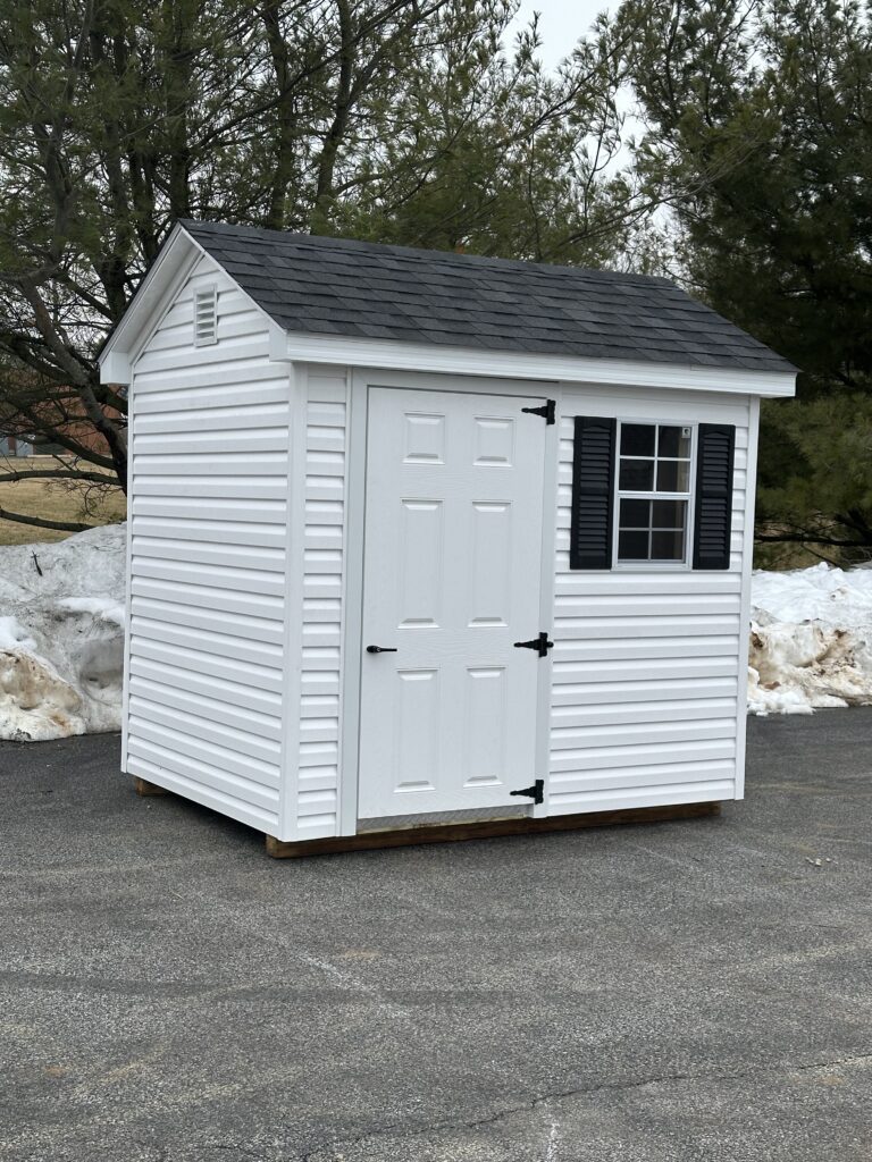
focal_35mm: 48
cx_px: 436
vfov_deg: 39.7
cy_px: 581
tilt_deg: -4.6
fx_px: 1612
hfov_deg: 30.3
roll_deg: +0.2
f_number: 1.78
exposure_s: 1/1848
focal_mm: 6.86
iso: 64
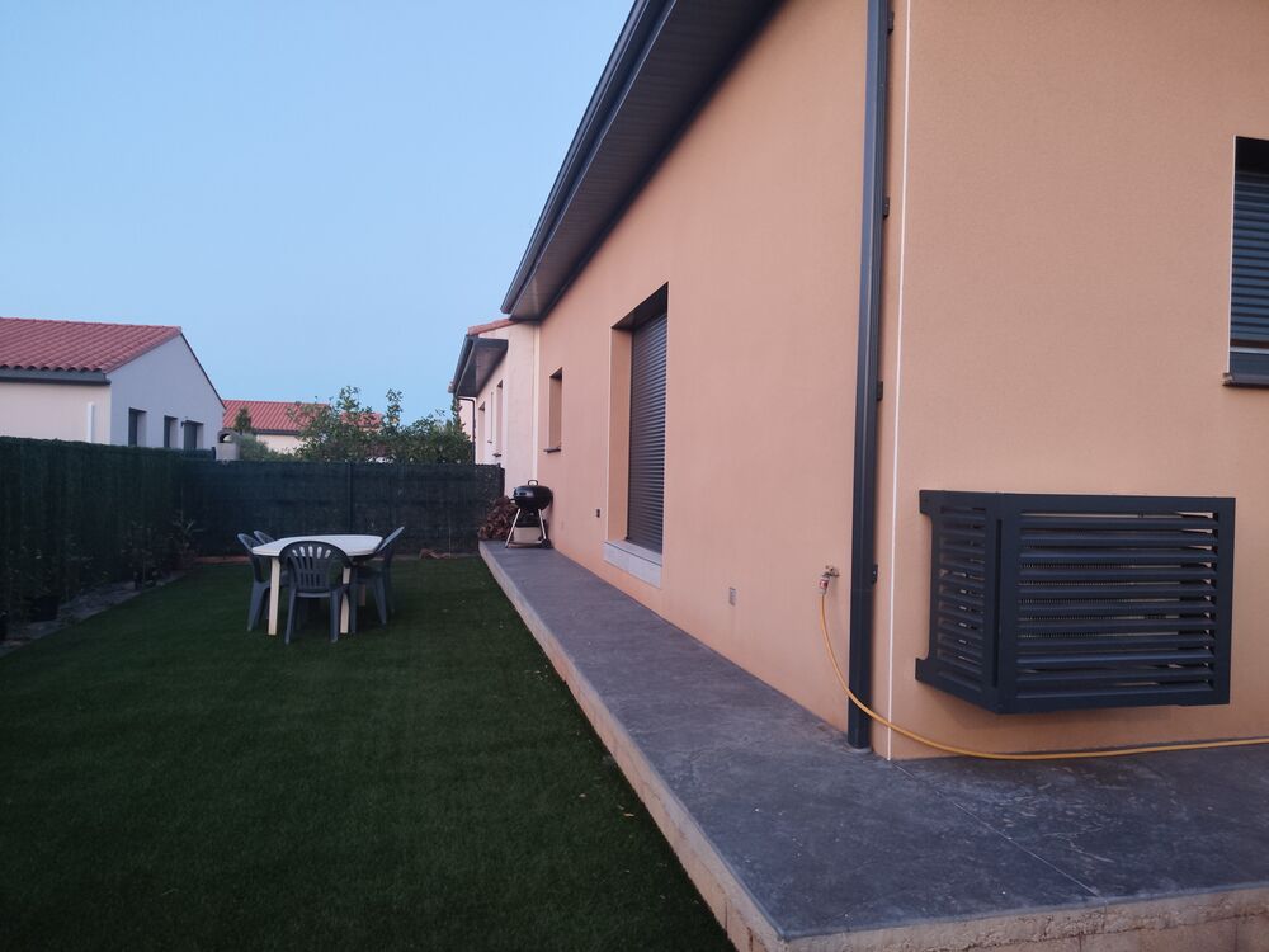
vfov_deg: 56.8
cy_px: 476
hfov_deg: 71.6
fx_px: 880
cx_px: 634
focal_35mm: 24
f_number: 1.7
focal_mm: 5.24
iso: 716
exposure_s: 1/33.3
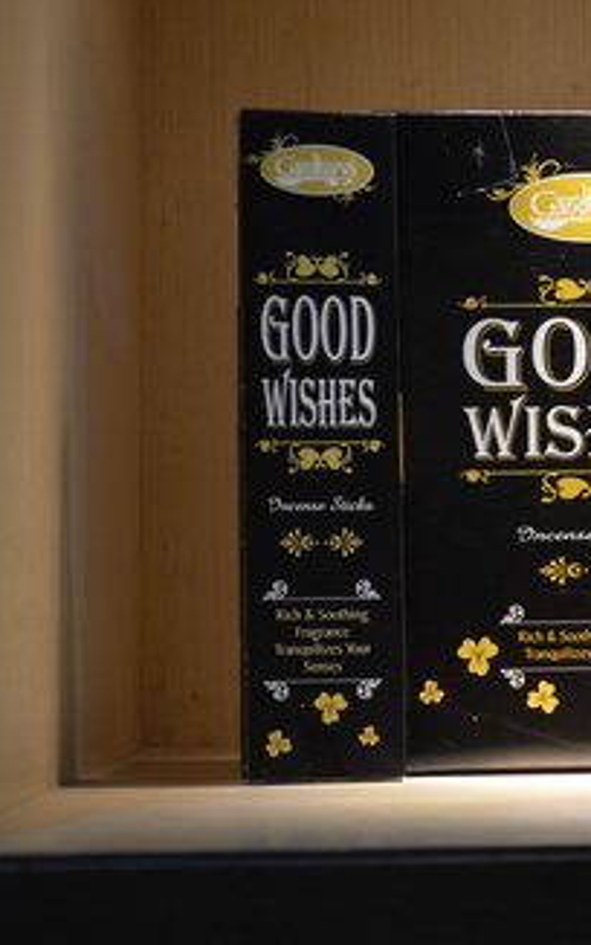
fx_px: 2652
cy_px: 474
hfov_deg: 12.5
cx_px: 652
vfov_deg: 20.2
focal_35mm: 103
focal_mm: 44
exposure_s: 1/40
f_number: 5.3
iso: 800
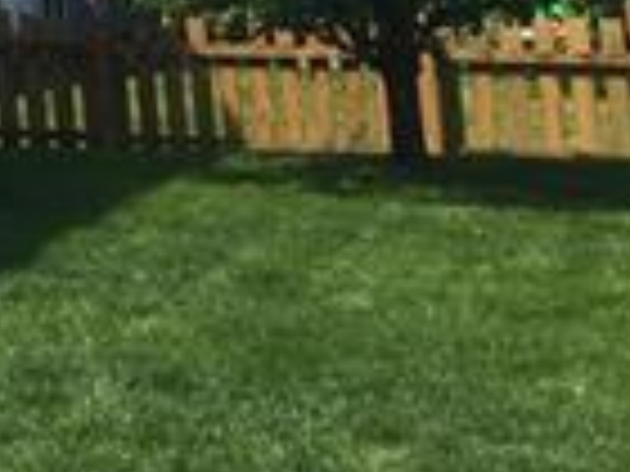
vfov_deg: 10.3
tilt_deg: +8.6
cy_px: -450
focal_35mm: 133
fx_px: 2421
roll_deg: +1.3
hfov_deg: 12.4
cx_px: -778
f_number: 2.2
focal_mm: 4.15
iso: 32
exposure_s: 1/1522
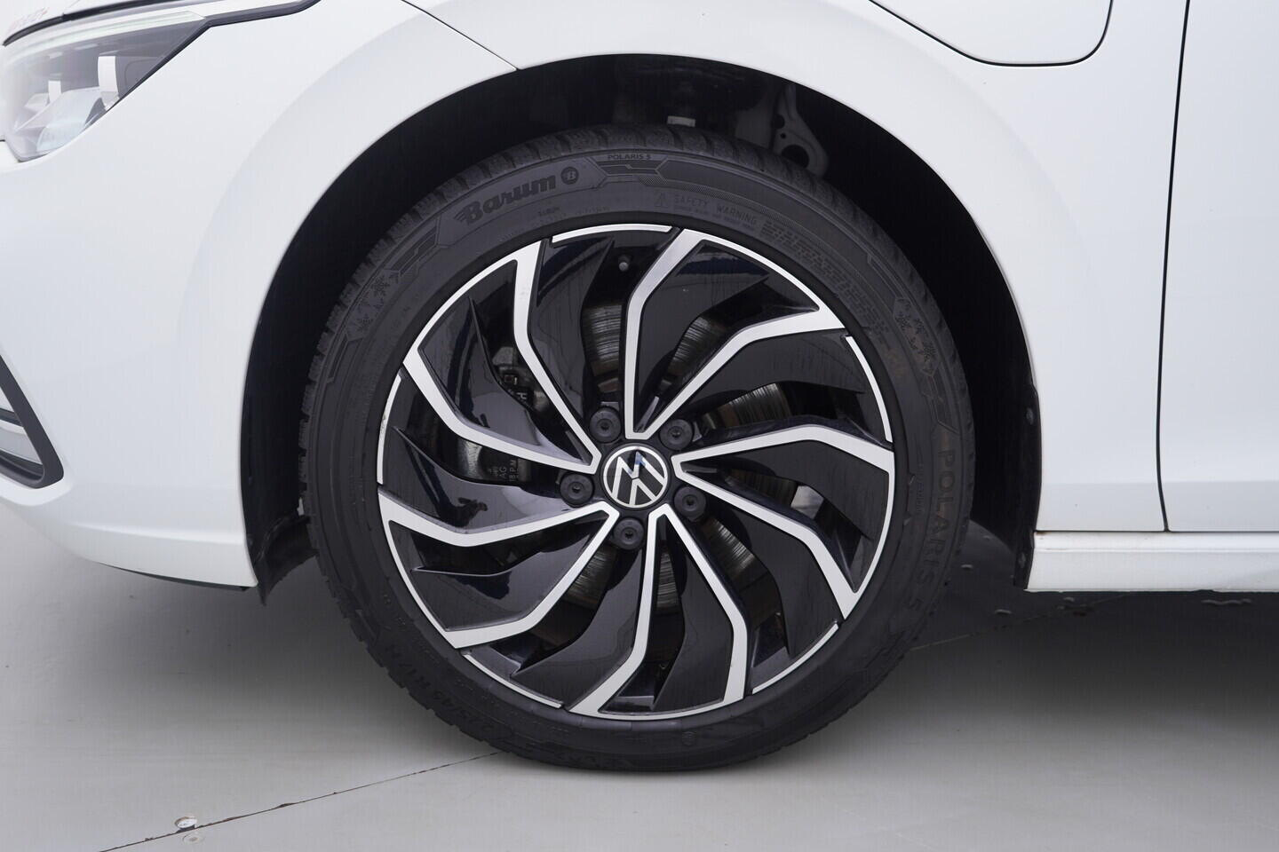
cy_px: 426
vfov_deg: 36.9
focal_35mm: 36
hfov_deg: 53.1
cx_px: 640
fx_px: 1279
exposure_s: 1/60
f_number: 3.5
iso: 125
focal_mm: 24
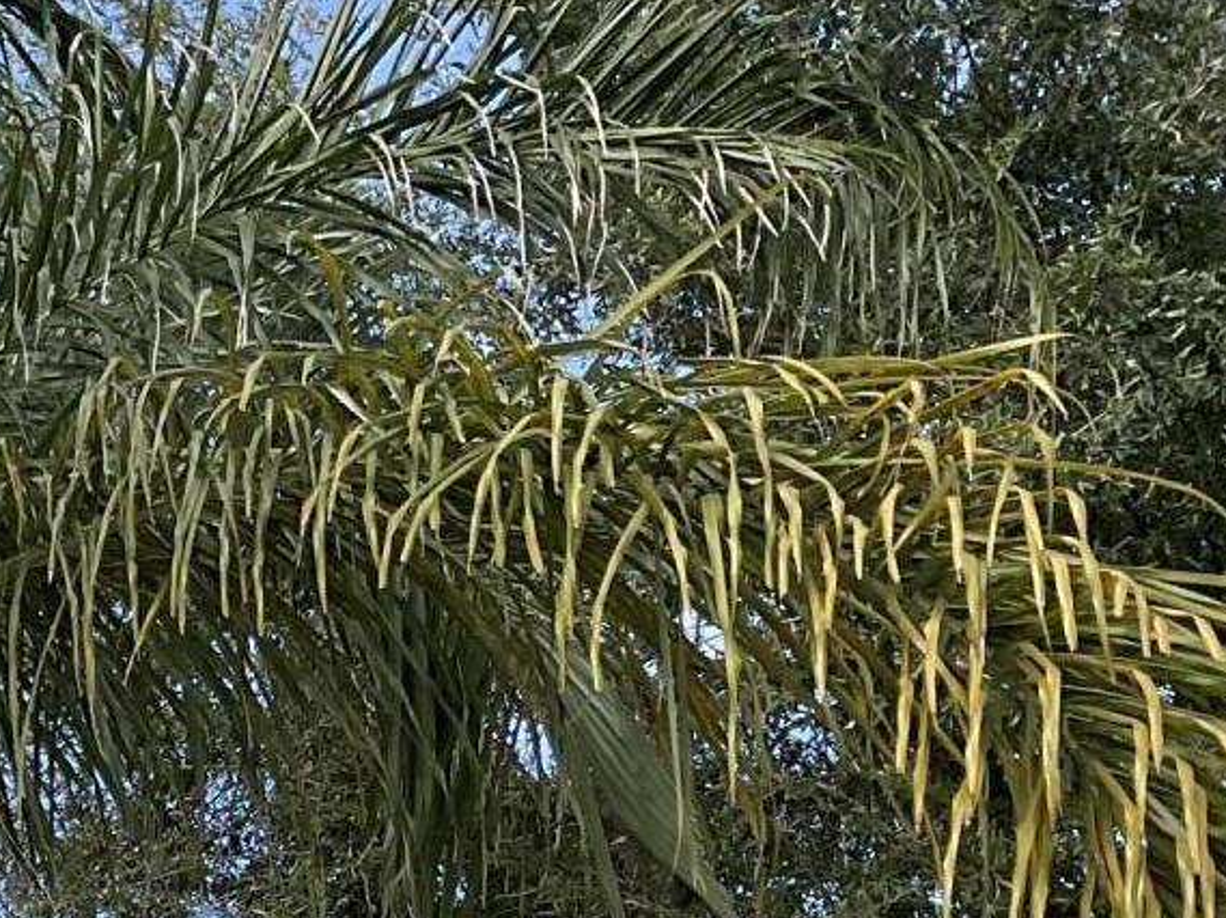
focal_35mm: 102
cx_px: -810
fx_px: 3610
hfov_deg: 16.8
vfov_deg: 13.2
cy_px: 1610
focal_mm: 3
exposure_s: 1/962
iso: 16
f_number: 1.8
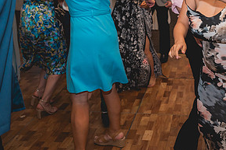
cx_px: 189
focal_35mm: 54
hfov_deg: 35.4
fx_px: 339
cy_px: 19
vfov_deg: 24.4
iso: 1000
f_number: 2.8
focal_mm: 27
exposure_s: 1/250
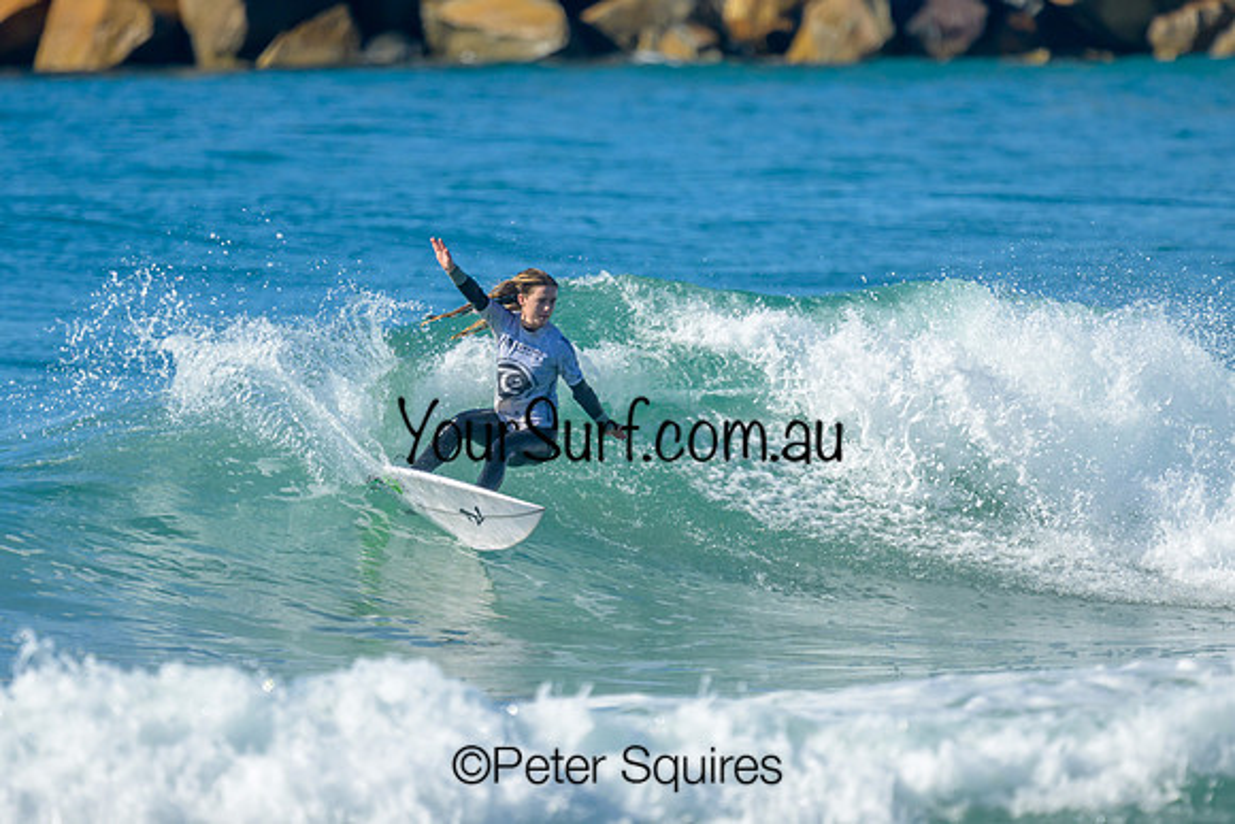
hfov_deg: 1.9
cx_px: 475
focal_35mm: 1099
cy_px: 430
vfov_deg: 1.3
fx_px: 37708
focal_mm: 800
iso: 250
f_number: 6.3
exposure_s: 1/2000
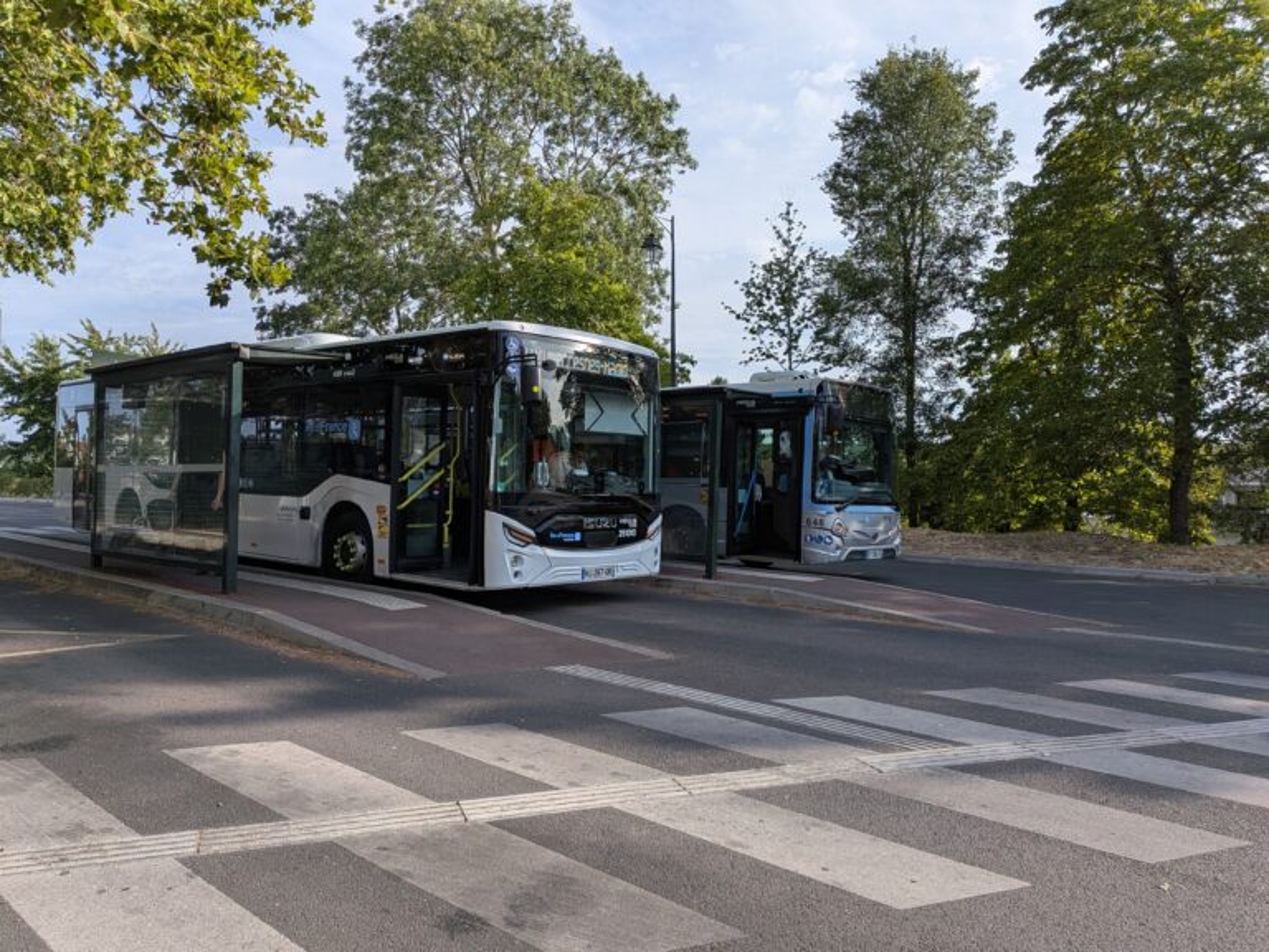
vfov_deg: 56.8
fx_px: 880
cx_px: 634
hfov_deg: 71.6
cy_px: 476
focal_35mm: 24
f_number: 1.7
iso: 29
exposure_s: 1/1088
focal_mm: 4.53
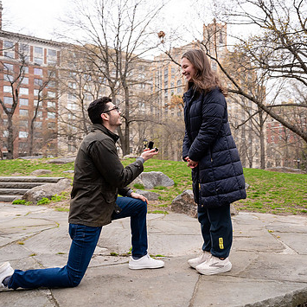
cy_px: 159
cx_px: 151
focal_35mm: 34
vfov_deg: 48.4
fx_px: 341
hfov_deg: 48.4
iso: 400
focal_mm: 24
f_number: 3.2
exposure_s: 1/200
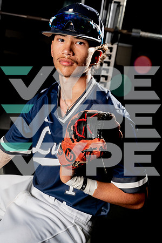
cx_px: 81
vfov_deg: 42.7
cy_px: 122
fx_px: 310
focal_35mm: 46
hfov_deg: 29.2
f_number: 5.6
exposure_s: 1/200
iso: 160
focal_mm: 46
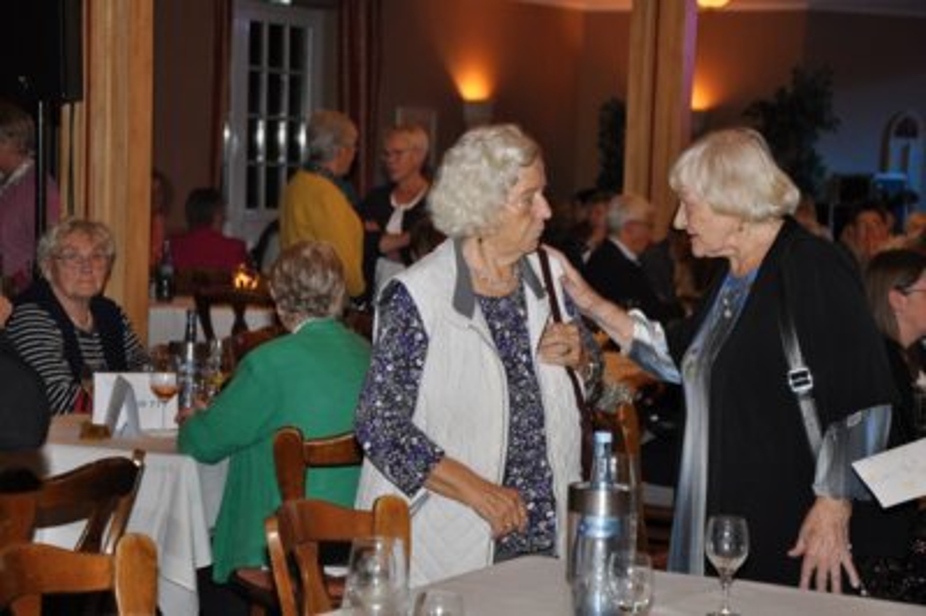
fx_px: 2390
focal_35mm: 93
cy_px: 308
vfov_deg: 14.7
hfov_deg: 21.9
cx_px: 463
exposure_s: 1/60
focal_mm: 62
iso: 800
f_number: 5.3
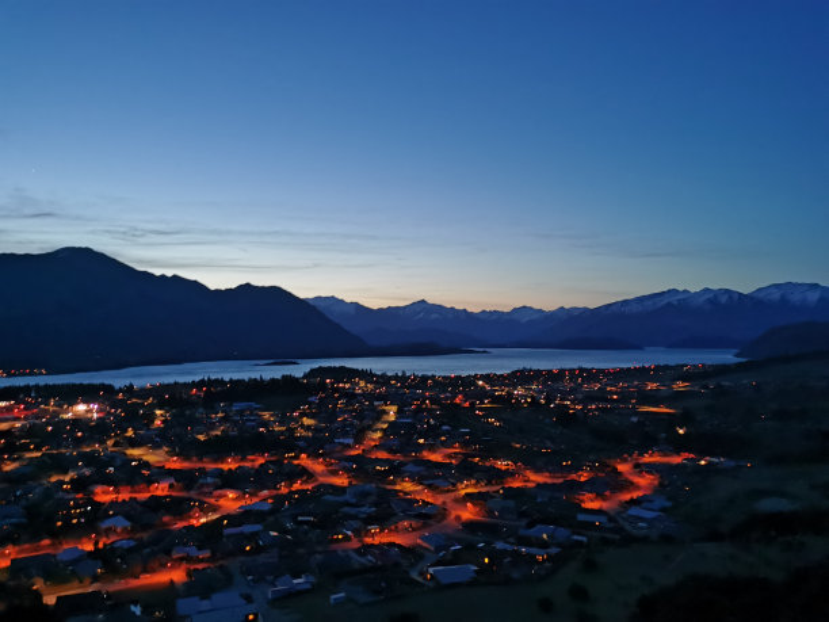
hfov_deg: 65.3
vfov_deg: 51.4
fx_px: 647
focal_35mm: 27
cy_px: 311
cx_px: 414
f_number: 1.8
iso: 1000
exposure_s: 4
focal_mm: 5.58
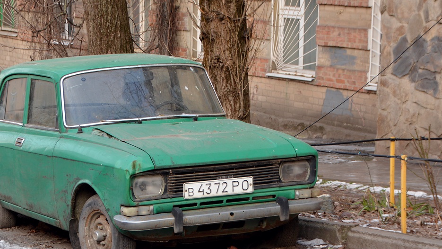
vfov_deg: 9.7
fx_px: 1465
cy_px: 118
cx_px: 163
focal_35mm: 125
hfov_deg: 17.1
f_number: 5.6
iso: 400
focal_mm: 62
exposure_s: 1/125
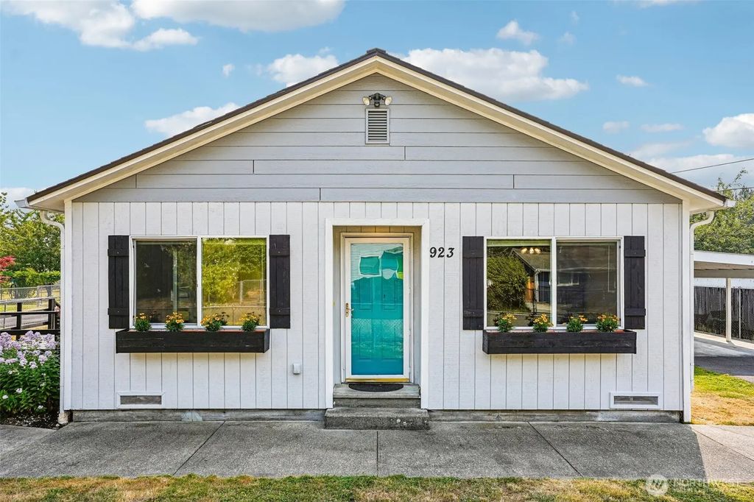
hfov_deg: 73.8
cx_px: 377
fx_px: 502
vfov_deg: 53.1
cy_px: 251
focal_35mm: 24
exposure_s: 1/125
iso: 100
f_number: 8
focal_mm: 24
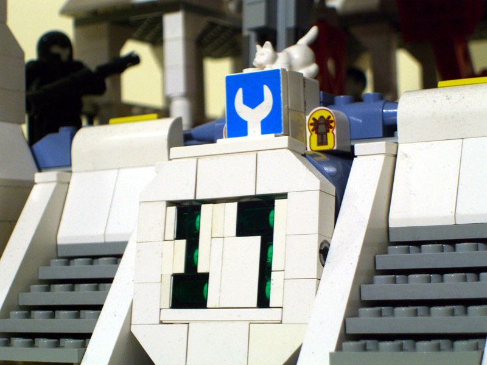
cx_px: 244
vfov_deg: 15.6
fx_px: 1337
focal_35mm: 95
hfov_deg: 20.7
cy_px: 182
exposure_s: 1/50
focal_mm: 19.7
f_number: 4.8
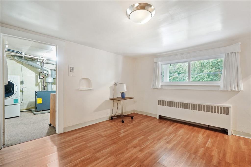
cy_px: 84
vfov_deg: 73.7
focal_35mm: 16
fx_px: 112
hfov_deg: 96.8
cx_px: 126
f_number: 2.8
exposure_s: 1/30
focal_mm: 16
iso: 1600
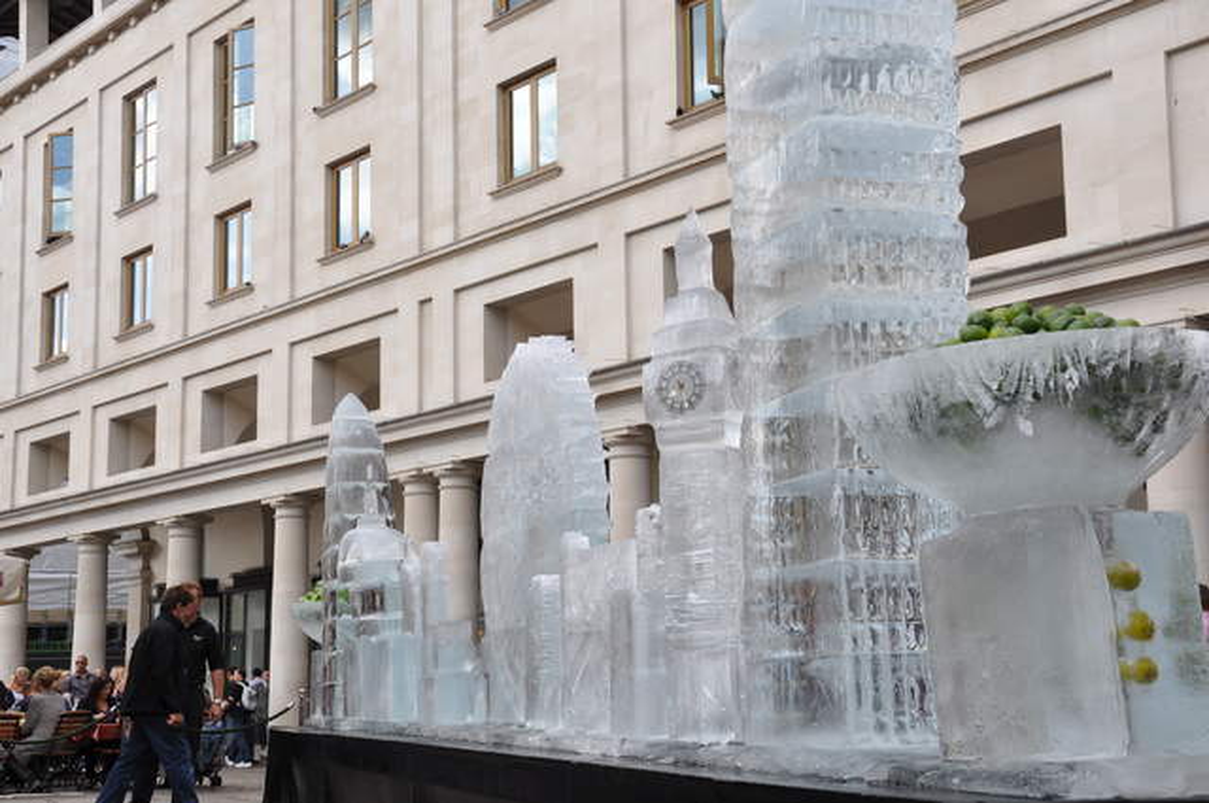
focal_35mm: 51
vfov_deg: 26.4
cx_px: 604
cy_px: 402
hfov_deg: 38.9
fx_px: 1711
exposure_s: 1/100
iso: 200
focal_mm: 34
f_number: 10
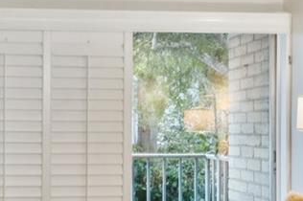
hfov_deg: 26.5
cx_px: 92
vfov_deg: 17.8
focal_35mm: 76
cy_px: 160
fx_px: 639
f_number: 7.1
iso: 250
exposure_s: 1/2.5
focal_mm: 10
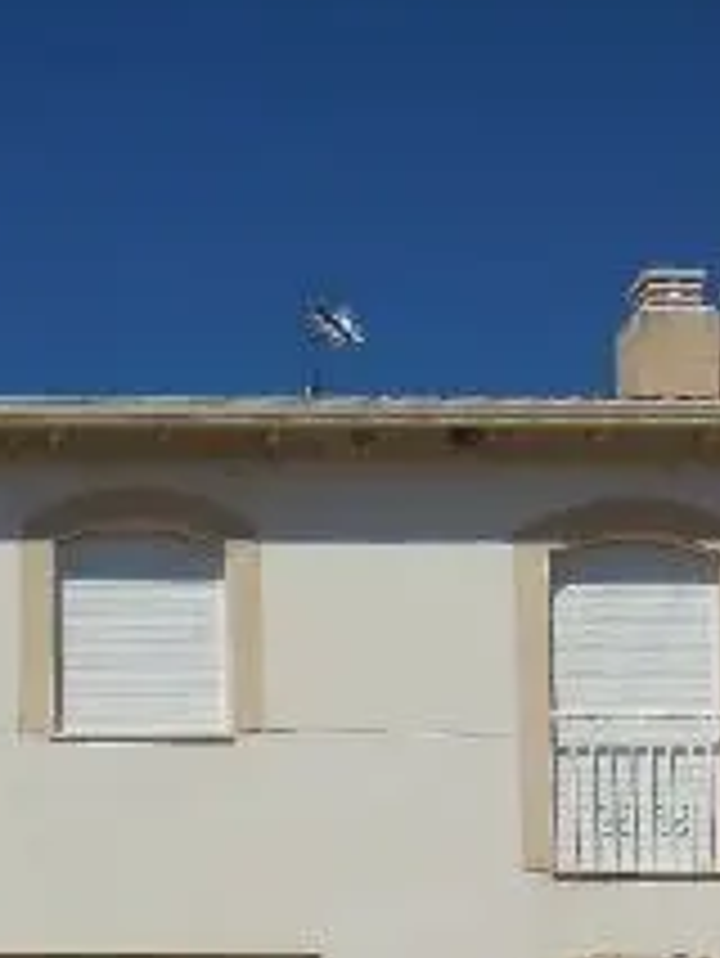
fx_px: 2410
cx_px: -99
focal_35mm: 87
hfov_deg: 16.4
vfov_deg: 21.1
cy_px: 1106
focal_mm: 5.2
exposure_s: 1/800
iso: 125
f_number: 7.4
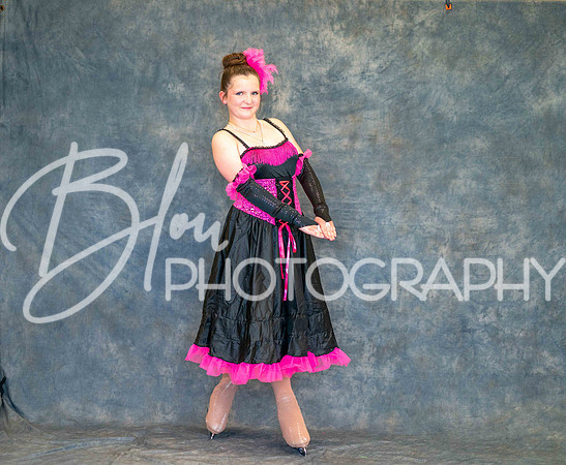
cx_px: 223
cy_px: 224
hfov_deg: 18.8
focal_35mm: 101
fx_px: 1712
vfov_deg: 15.5
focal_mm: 85
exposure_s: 1/250
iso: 1000
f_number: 1.6
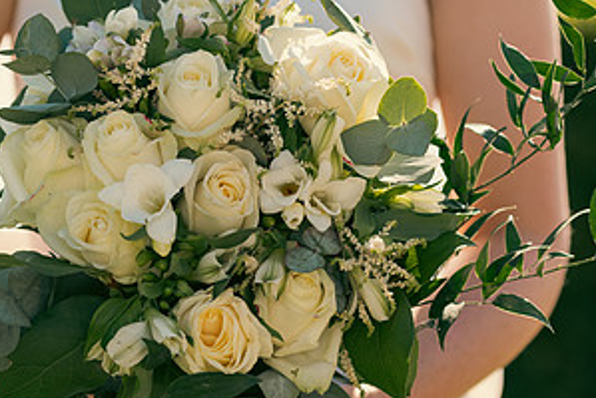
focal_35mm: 155
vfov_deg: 8.9
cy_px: 284
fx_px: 2569
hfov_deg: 13.2
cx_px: 203
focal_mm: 80
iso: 200
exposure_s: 1/1000
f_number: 3.5
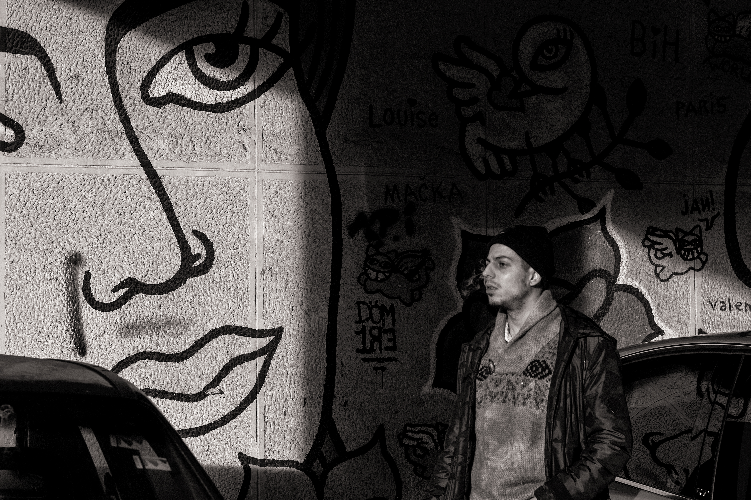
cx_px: 376
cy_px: 250
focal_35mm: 75
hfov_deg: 27.0
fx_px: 1564
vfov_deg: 18.2
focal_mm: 50
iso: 100
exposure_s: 1/400
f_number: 5.6
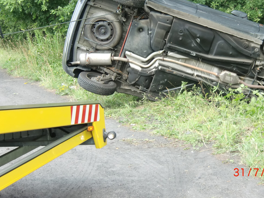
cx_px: 169
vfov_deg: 15.4
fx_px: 732
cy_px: 56
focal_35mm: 96
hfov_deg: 20.4
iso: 64
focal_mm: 11.6
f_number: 4.4
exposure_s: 1/60
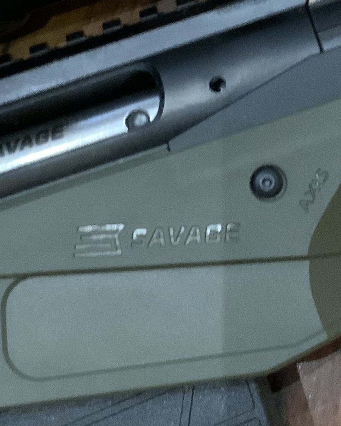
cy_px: 96
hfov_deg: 13.3
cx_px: 282
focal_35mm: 115
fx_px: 1450
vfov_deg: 16.6
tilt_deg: -82.7
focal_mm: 3
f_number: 1.8
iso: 320
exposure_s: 1/30
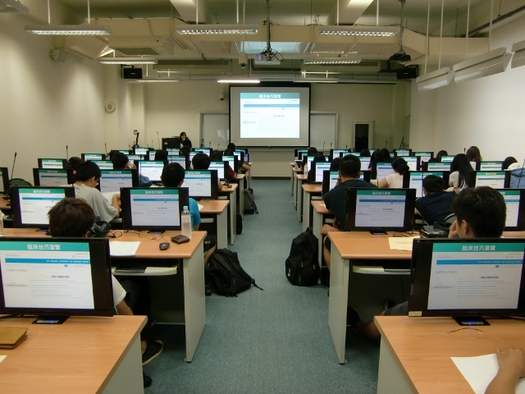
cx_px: 262
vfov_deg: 49.7
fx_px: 425
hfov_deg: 63.4
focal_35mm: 28
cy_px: 197
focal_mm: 4.9
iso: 160
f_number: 2.6
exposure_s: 1/60
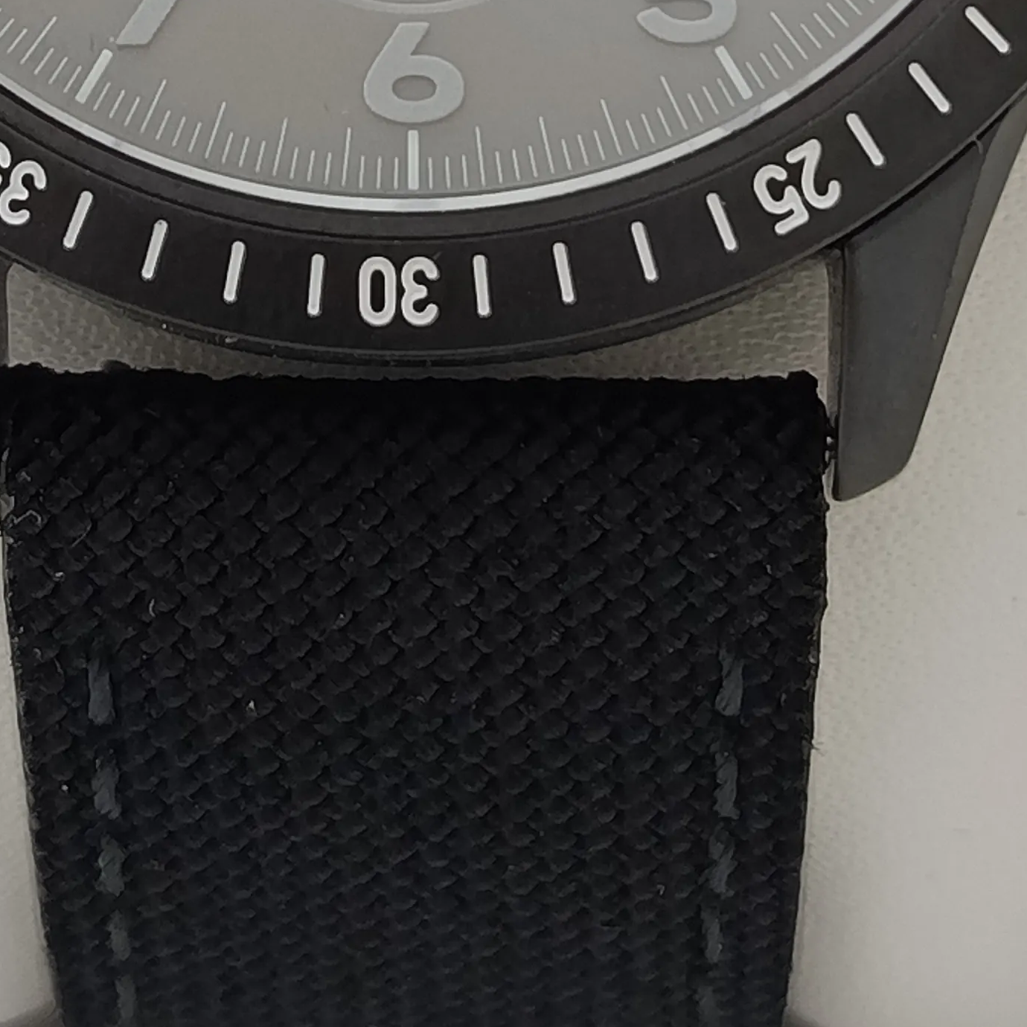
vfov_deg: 13.7
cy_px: -254
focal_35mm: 123
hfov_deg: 14.2
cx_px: 388
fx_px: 4129
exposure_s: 1/100
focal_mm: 5.24
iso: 457
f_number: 1.7
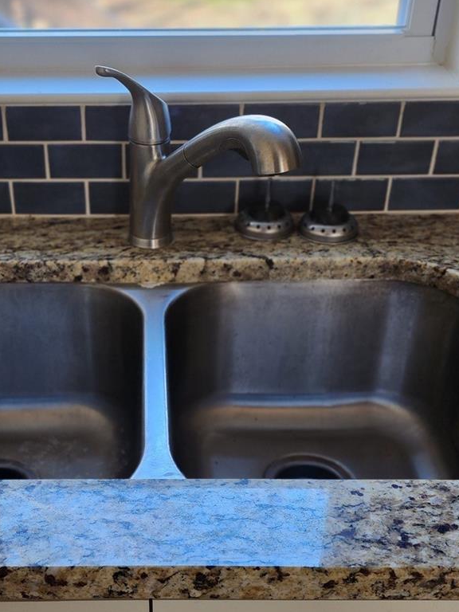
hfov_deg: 31.3
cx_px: 150
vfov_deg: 41.1
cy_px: 367
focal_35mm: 46
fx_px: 813
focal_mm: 6.4
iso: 250
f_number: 1.8
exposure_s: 1/120
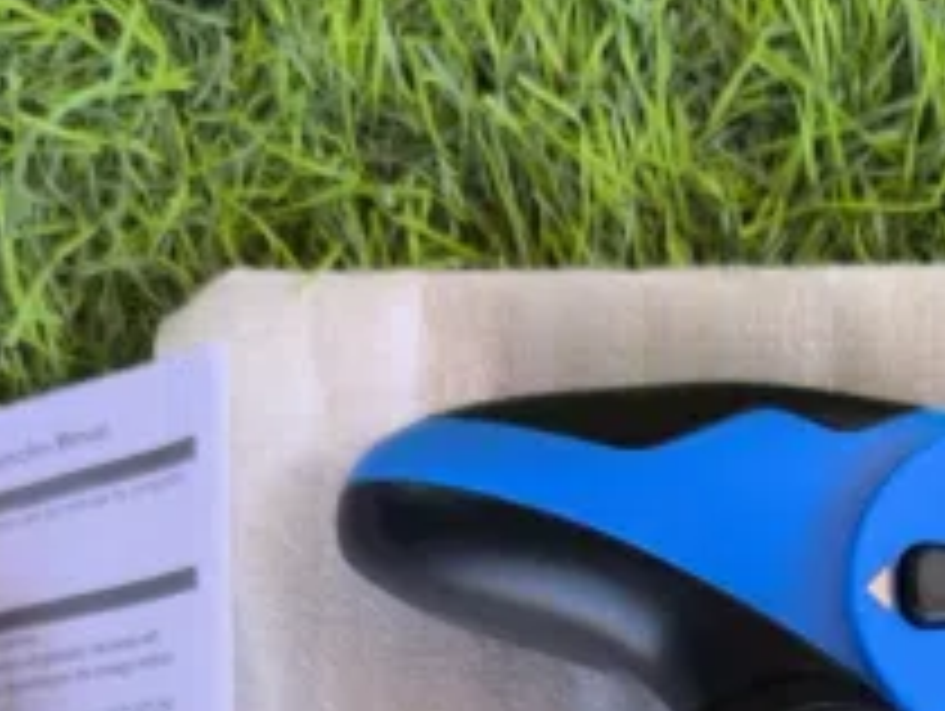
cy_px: 1026
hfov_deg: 27.3
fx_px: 1913
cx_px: 734
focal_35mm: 70
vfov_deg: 18.9
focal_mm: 6.14
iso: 64
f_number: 1.65
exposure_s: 1/100
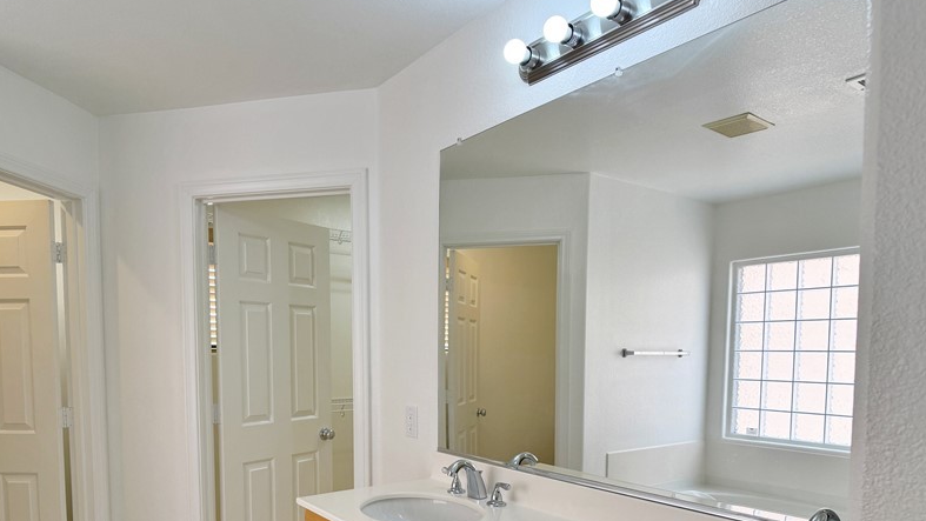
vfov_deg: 33.9
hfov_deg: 57.9
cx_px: 411
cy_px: 396
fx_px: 835
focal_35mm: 34
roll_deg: +1.0
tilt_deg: -2.8
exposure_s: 1/403
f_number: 1.78
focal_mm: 6.76
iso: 100
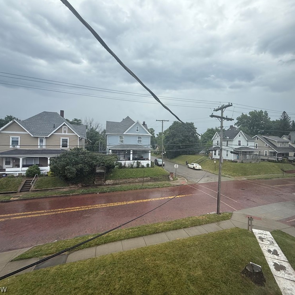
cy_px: 143
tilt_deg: +0.2
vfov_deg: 83.9
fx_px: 164
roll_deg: -0.9
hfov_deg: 83.4
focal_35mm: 17
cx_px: 169
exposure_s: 1/734
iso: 50
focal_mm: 2.22
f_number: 2.2
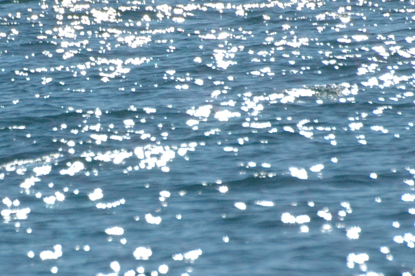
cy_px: 212
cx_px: 75
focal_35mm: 1190
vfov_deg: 1.2
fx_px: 13705
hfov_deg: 1.7
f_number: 8
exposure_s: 1/4000
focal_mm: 300
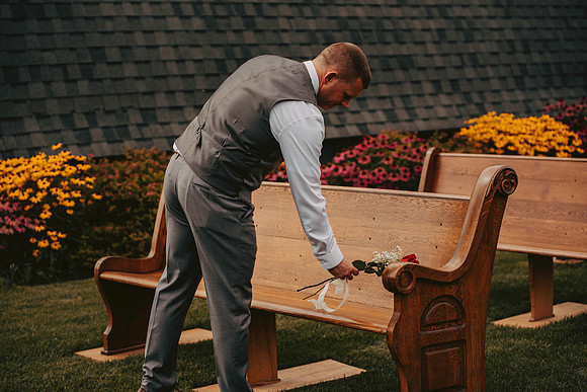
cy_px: 196
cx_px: 294
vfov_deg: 19.5
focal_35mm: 70
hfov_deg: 28.8
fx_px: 1142
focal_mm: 70
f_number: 2.8
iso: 200
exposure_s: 1/2000
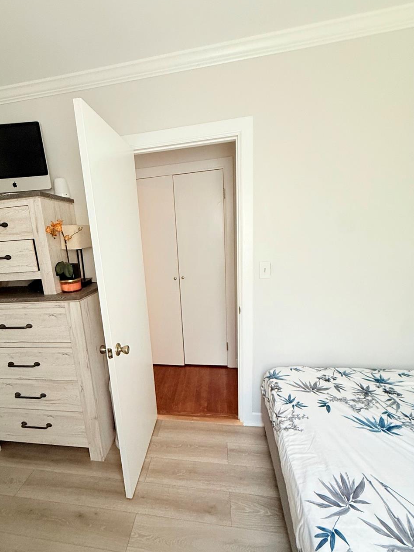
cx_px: 165
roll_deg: +4.9
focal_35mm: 17
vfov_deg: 90.8
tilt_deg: -14.4
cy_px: 301
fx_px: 271
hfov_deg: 73.9
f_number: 2.2
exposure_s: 1/60
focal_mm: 2.22
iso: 400
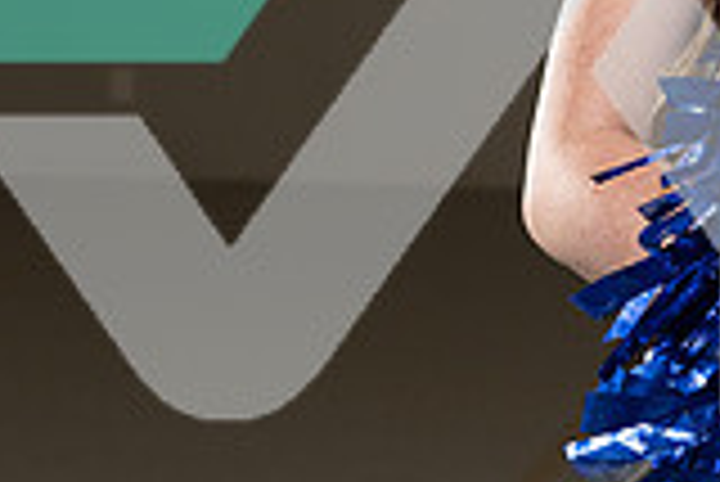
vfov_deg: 8.7
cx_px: 999
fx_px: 3043
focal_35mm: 152
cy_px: -367
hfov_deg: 12.9
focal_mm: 42
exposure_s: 1/250
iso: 500
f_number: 5.6
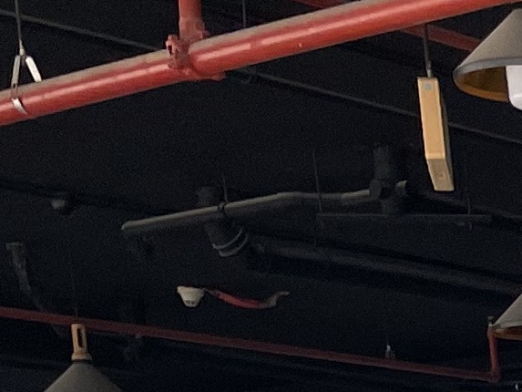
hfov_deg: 9.4
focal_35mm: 183
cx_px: 1349
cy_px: 1246
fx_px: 2760
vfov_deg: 7.1
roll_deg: +2.9
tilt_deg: -9.7
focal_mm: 4.2
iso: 32
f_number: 1.6
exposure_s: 1/882
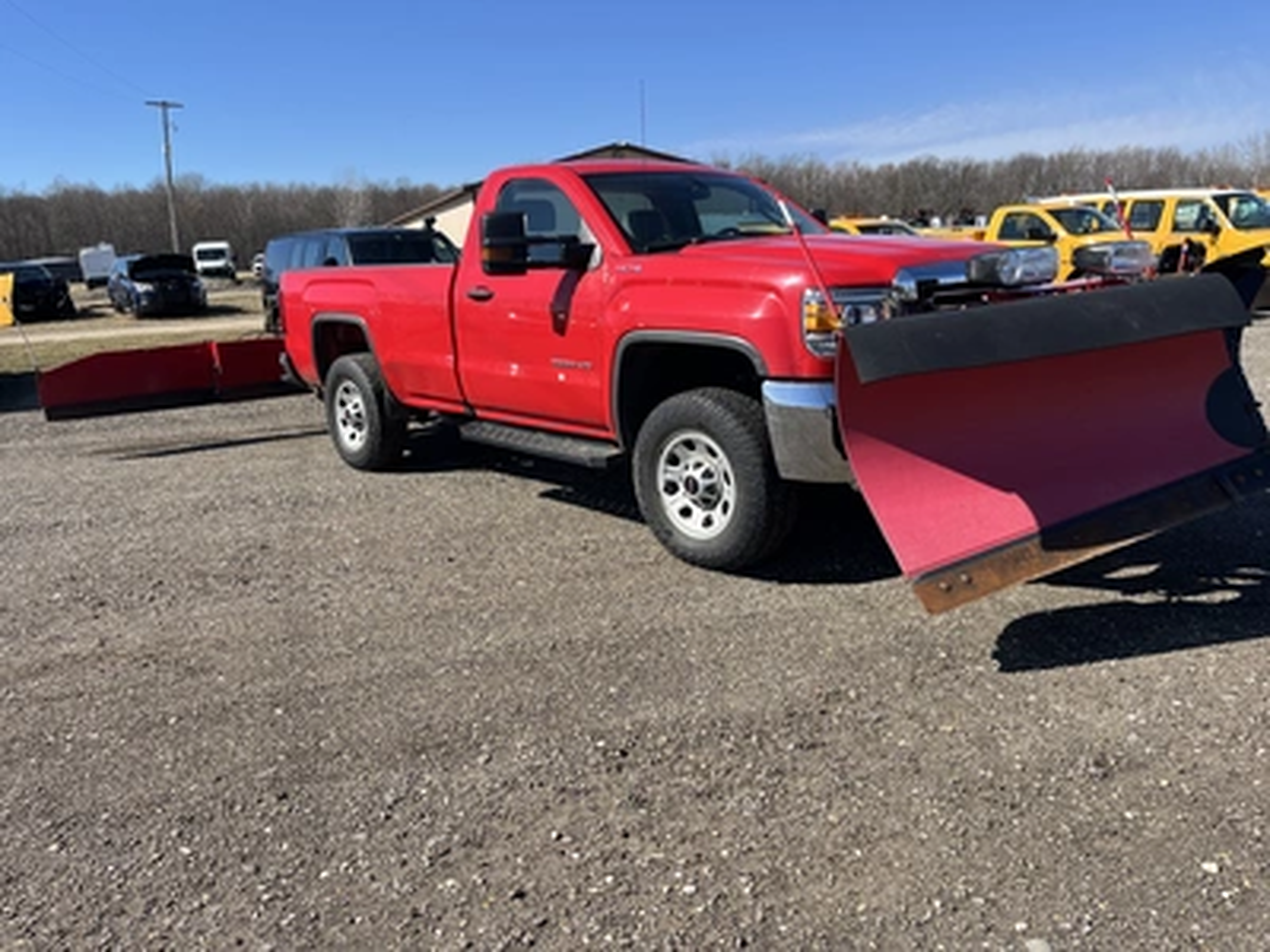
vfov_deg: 53.1
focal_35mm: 26
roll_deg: +3.7
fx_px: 954
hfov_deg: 67.3
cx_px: 635
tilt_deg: -10.4
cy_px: 476
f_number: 1.6
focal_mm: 5.1
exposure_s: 1/2222
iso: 50
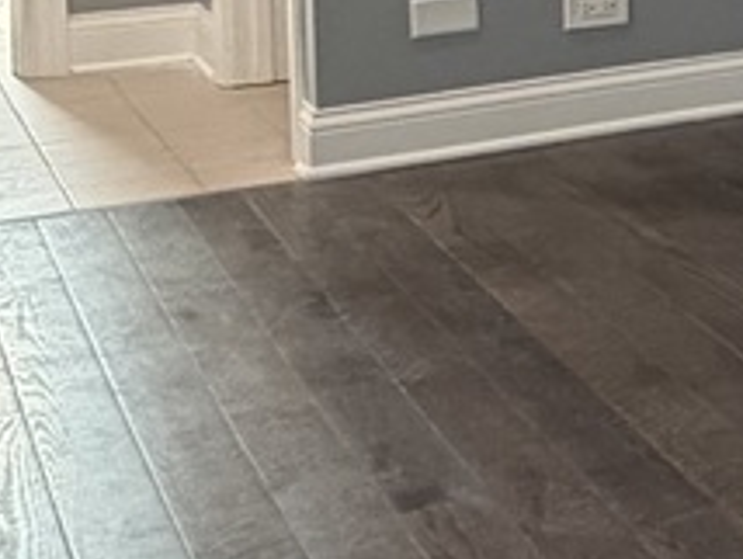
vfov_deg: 15.0
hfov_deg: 17.0
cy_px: -194
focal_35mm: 94
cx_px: 1351
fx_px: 2020
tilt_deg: -4.9
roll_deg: -0.1
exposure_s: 1/60
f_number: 2.2
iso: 250
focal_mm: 2.22
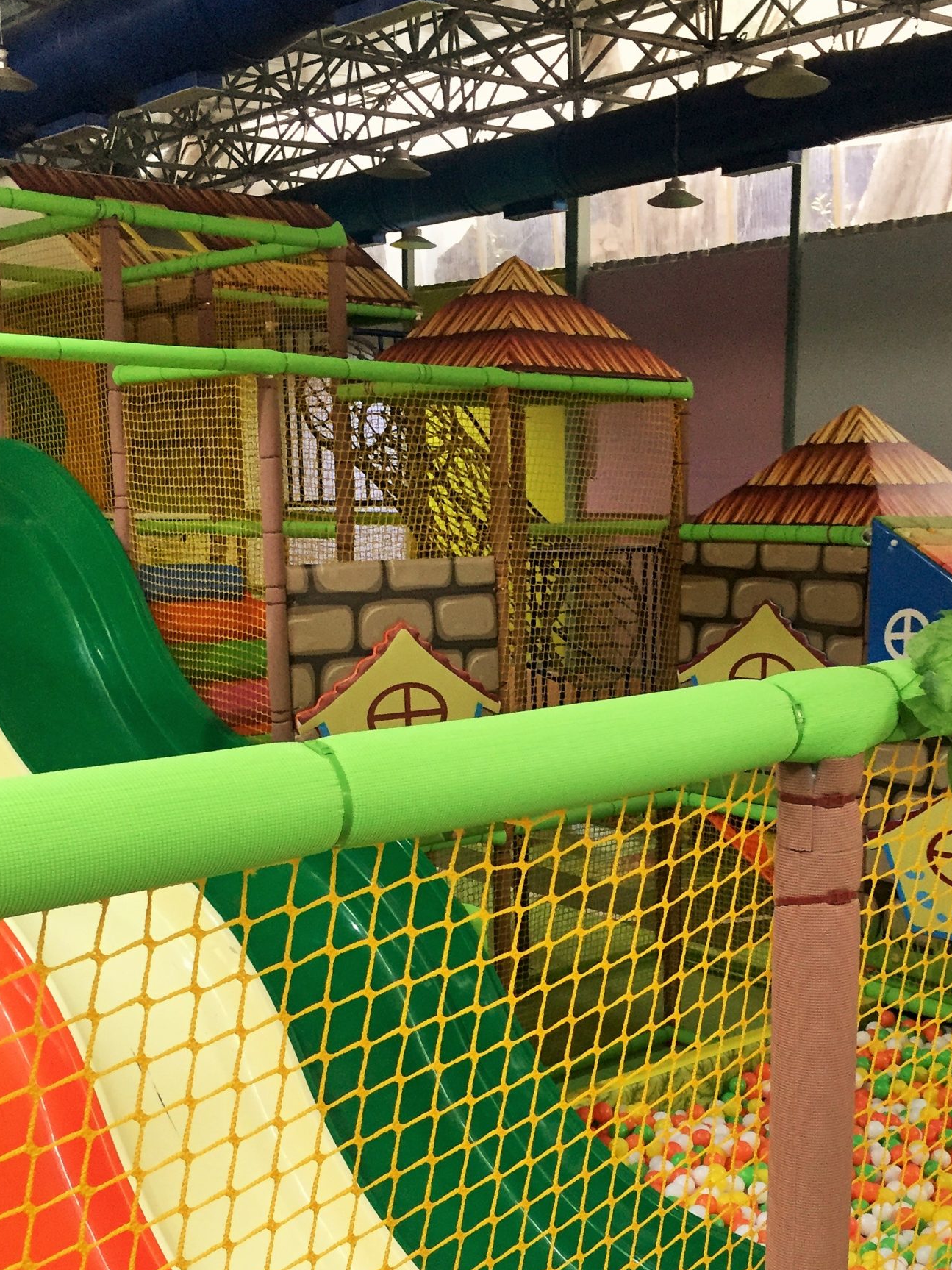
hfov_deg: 33.5
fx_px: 1577
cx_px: 557
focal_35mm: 43
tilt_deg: -12.0
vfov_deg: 43.1
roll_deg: -0.4
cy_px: 864
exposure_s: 1/33
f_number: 2.2
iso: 200
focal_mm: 4.15
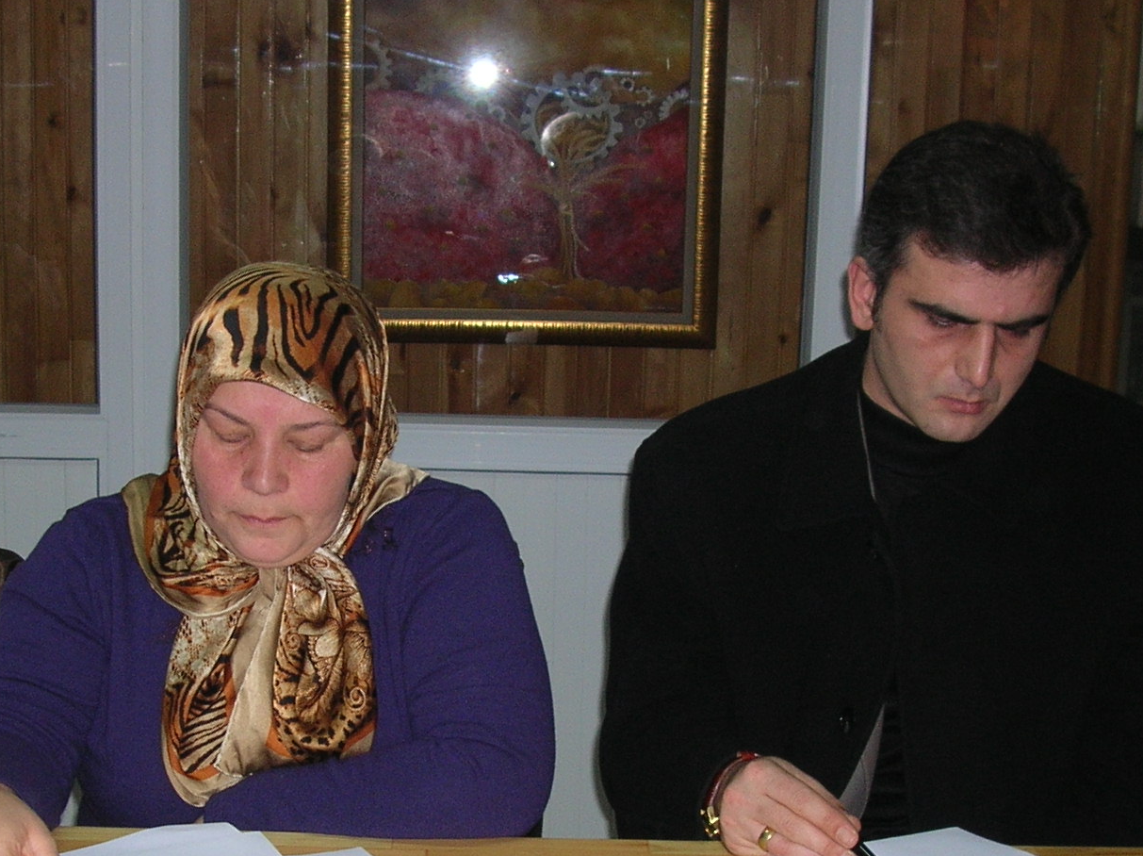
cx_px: 485
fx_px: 2178
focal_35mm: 66
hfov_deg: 29.4
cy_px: 616
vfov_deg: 22.1
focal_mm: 5.8
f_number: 2.8
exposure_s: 1/60.1
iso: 60
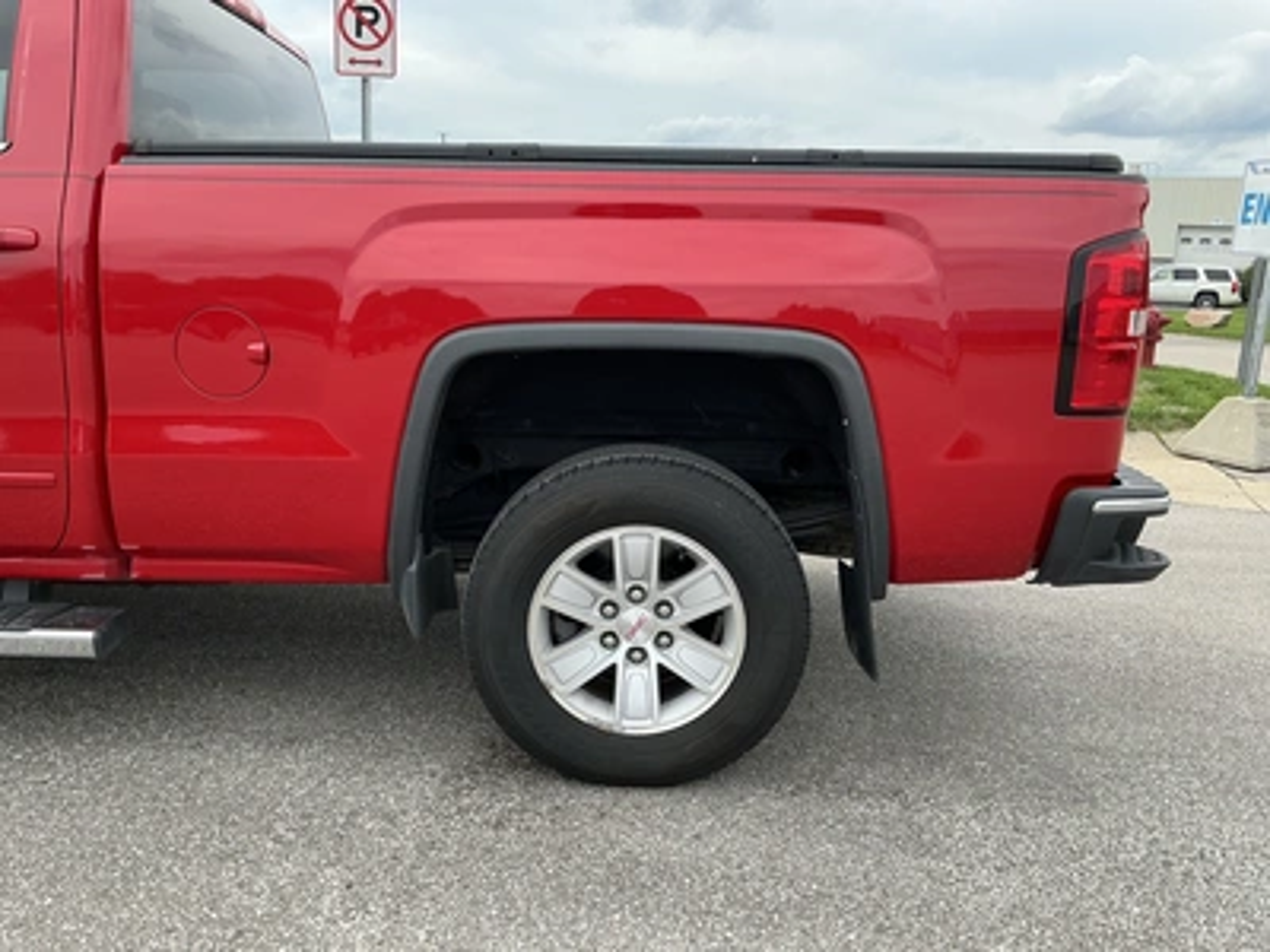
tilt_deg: -12.4
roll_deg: -2.1
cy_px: 476
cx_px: 635
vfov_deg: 49.7
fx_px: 1027
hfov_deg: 63.4
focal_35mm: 28
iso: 25
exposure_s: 1/650
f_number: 1.8
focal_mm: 3
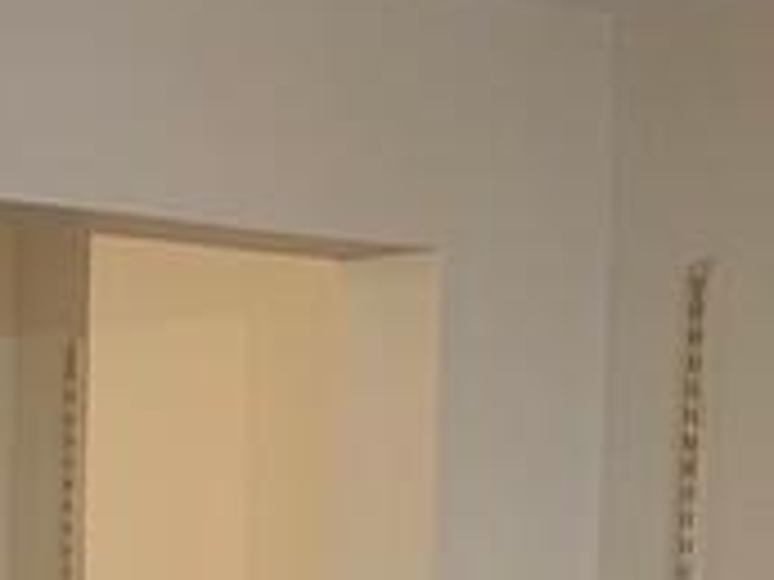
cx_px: -14
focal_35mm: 155
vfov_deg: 8.9
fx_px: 3466
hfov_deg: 12.6
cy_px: 1272
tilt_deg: -9.0
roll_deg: +0.7
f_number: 1.8
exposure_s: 1/50
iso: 160
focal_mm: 4.25
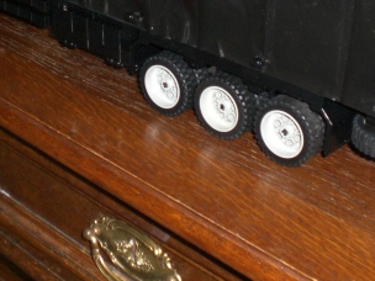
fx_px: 867
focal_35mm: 80
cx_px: 138
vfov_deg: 18.1
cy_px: 28
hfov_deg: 24.3
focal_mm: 6.3
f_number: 3.1
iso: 200
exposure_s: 1/60
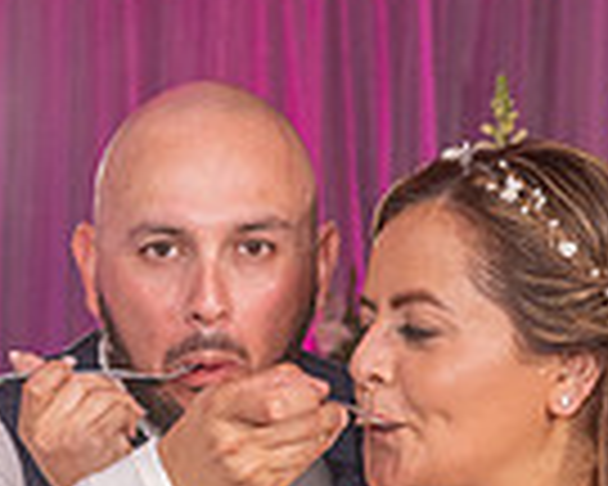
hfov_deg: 12.4
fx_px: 2753
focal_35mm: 153
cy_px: 695
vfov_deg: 9.8
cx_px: -5
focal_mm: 38
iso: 1600
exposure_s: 1/200
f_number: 4.5
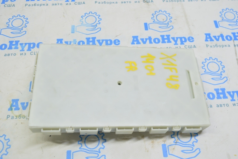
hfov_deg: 53.2
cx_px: 119
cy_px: 80
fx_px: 238
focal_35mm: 36
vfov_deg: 36.8
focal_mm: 24
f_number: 5.6
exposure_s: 1/20
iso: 400
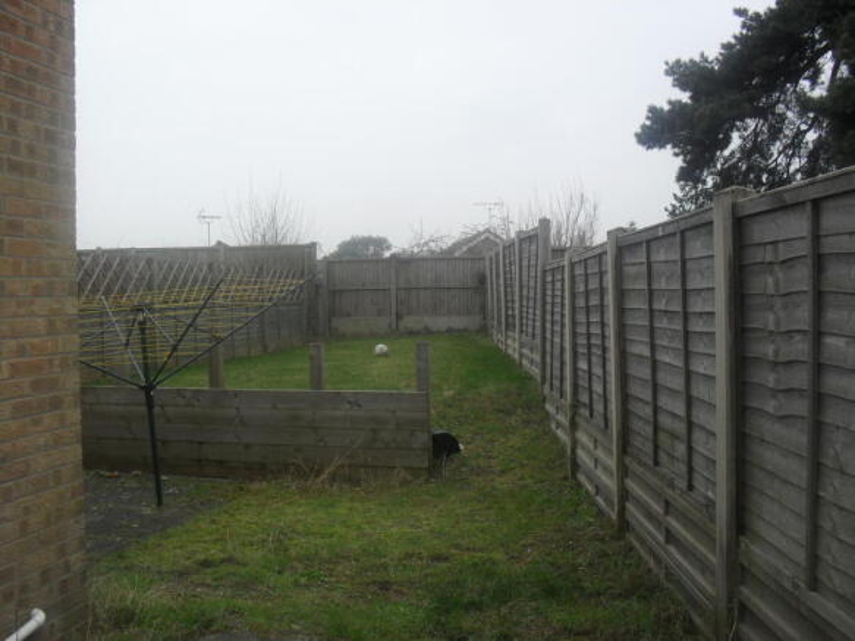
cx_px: 428
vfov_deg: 40.7
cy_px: 320
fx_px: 864
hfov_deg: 52.6
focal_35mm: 35
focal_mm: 6.3
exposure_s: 1/180
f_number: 3.2
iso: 100
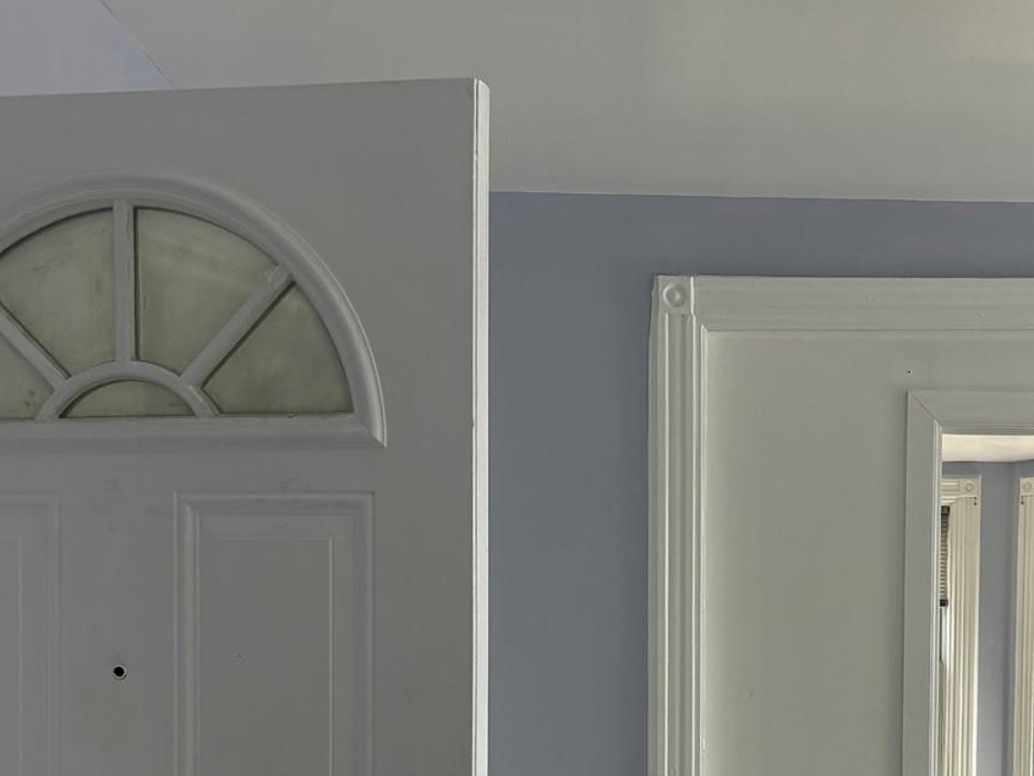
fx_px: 1882
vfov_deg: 22.4
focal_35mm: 63
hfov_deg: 30.2
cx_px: 778
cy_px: 771
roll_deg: -0.7
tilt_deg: -2.0
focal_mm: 5.96
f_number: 1.6
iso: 40
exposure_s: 1/187
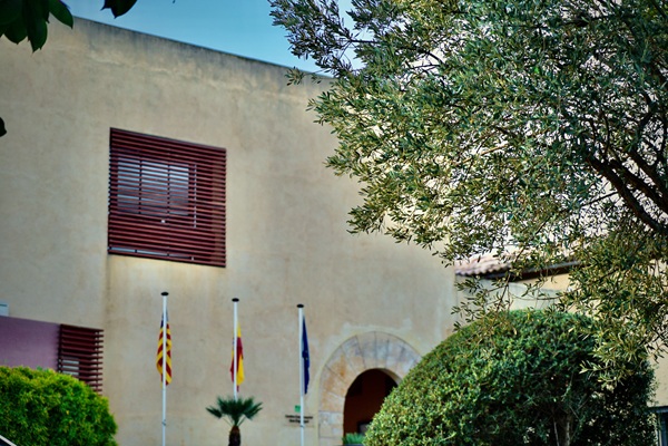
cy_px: 223
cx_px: 334
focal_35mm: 70
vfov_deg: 19.5
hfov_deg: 28.8
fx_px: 1299
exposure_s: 1/80
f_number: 4
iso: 250
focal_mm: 70
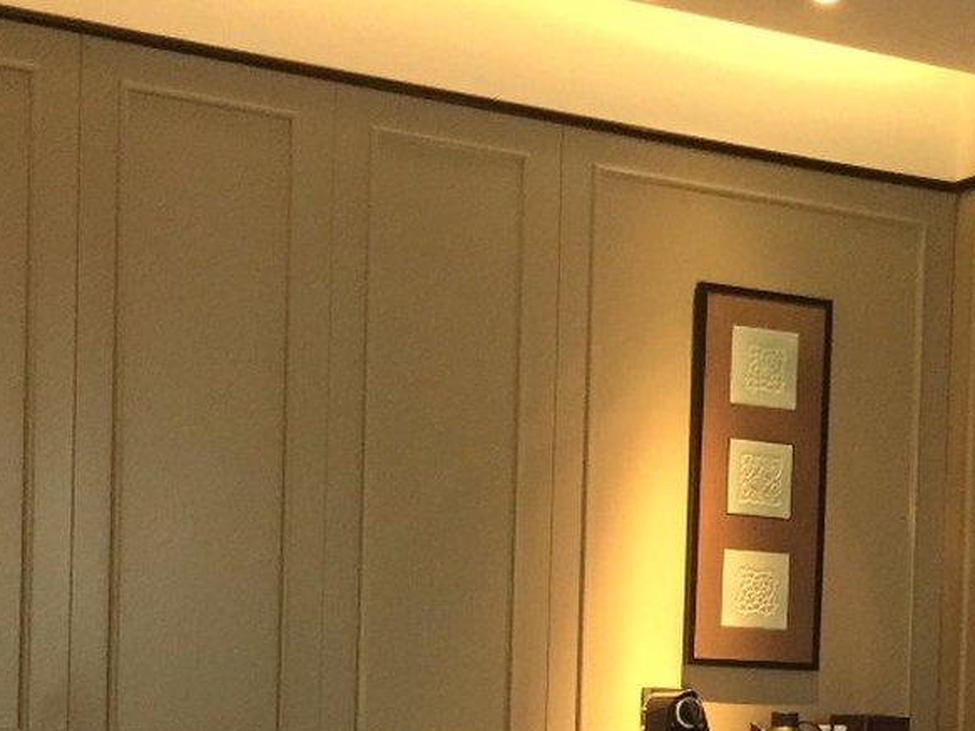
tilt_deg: -1.5
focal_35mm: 81
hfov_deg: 24.0
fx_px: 2281
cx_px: 685
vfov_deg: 17.6
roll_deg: -2.5
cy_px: 806
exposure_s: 1/15
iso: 125
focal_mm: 4.15
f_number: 2.2
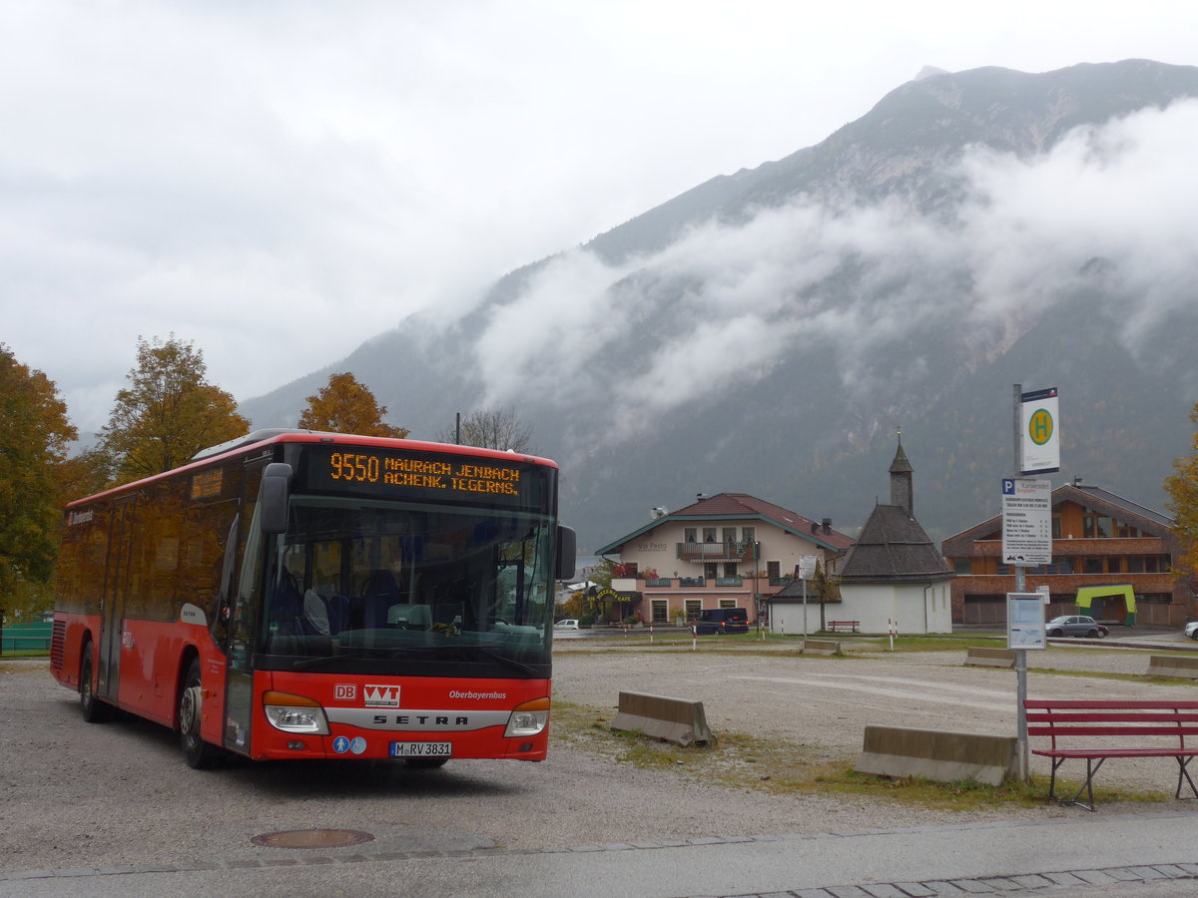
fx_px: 1592
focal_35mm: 46
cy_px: 449
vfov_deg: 31.5
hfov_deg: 41.2
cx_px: 599
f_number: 3
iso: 80
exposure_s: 1/250
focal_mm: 9.5
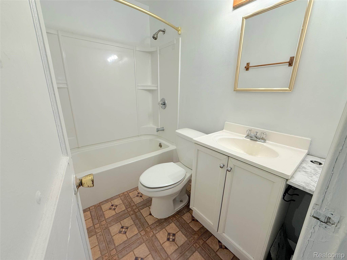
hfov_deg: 102.1
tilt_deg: -15.5
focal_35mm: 14
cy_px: 130
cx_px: 174
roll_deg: -0.8
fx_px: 140
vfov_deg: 85.7
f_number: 2.2
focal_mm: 2.22
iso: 80
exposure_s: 1/120
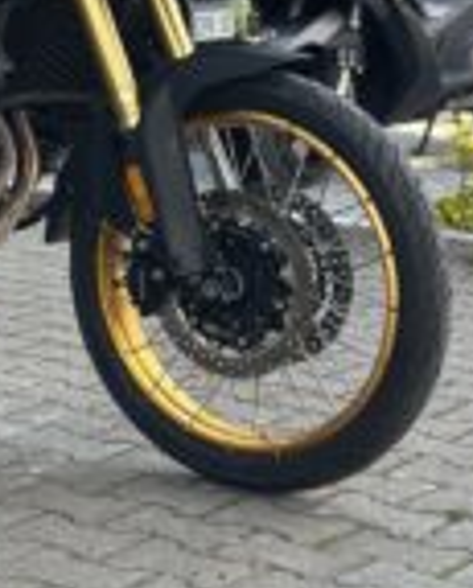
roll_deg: -0.5
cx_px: -74
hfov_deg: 12.4
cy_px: 23
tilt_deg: -2.7
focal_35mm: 122
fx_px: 2128
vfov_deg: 15.5
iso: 80
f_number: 1.78
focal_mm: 6.86
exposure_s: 1/574
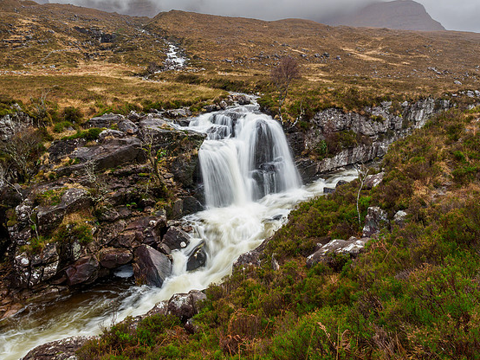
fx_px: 361
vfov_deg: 53.1
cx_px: 256
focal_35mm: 26
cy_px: 174
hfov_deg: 67.2
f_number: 7.1
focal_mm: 12
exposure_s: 1/5
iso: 200
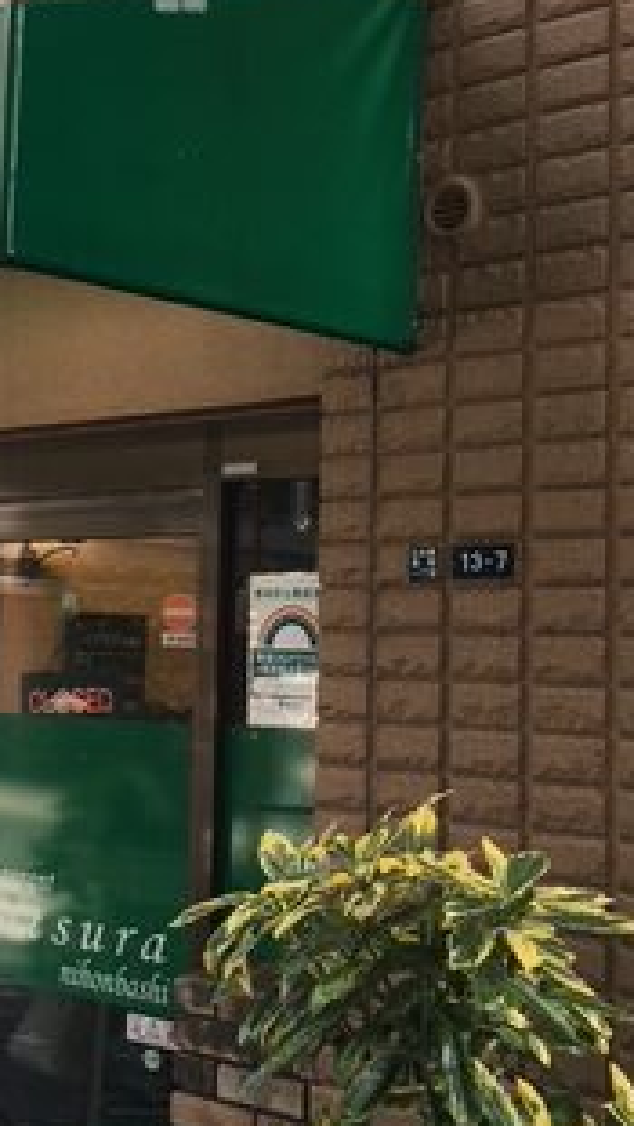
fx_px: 1942
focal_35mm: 65
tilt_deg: +5.9
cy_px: 482
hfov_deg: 17.6
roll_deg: -4.0
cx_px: -145
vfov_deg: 32.3
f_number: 2.2
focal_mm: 4.15
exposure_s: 1/120
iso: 32
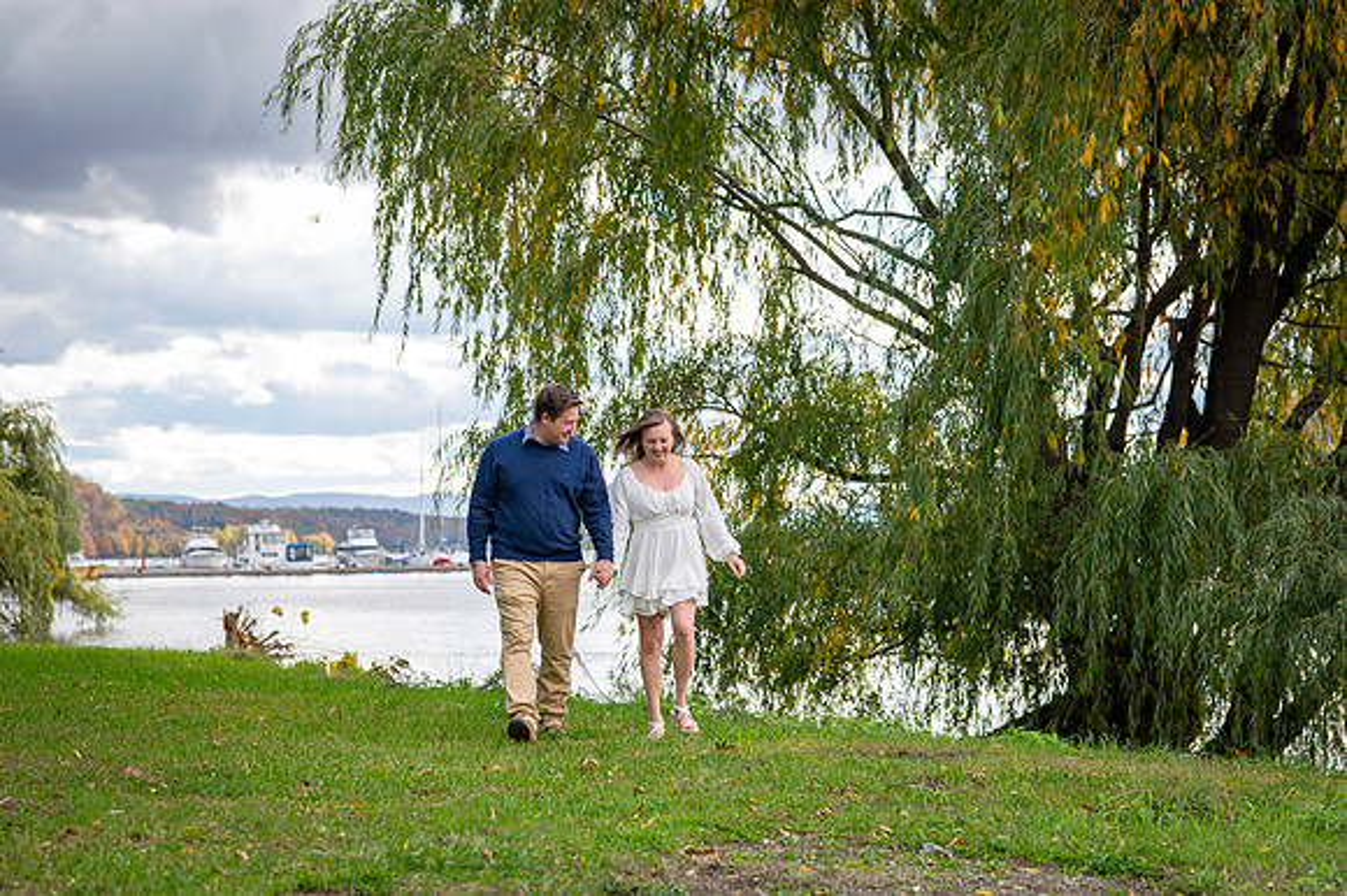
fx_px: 3048
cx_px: 674
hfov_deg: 24.9
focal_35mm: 82
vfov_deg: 16.7
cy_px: 448
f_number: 4.5
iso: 1250
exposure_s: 1/3200
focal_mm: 80
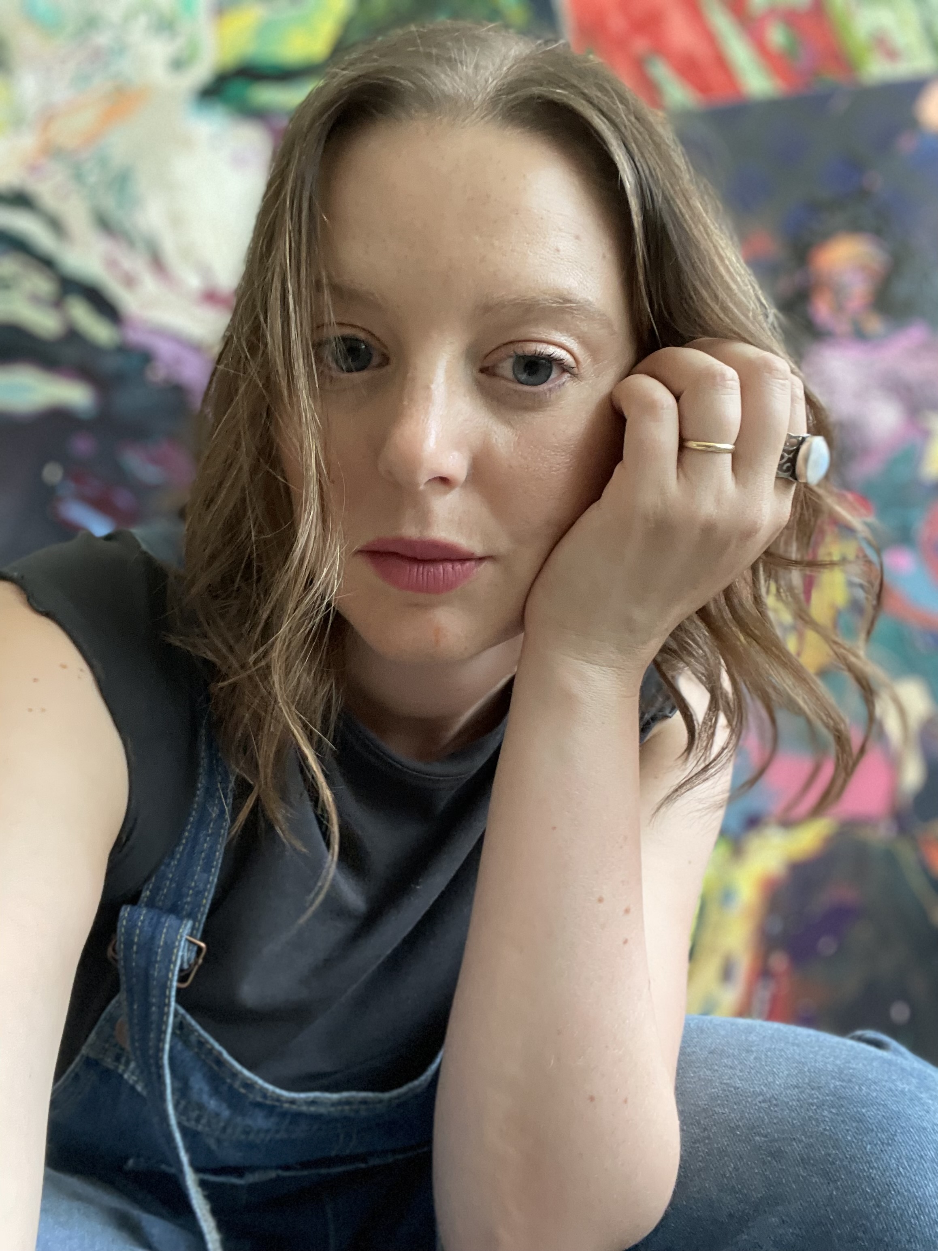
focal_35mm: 30
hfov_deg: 46.8
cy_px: 626
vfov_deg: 60.0
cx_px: 469
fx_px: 1084
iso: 400
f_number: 2.2
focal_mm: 2.71
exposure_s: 1/45
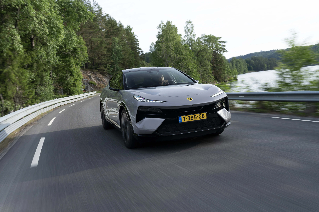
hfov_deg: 60.3
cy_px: 106
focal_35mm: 31
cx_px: 160
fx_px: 275
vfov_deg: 42.3
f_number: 11
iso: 200
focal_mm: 31
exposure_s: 1/25
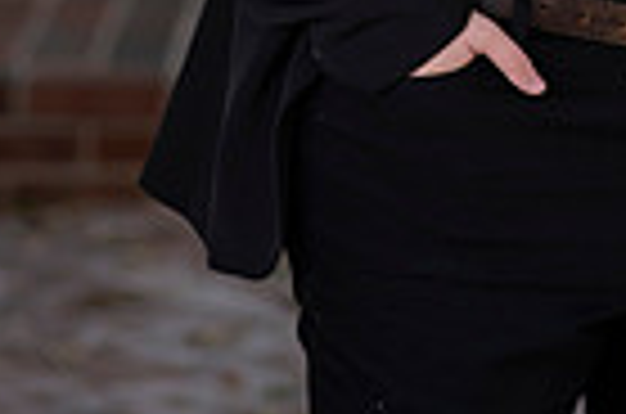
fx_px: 4788
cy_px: -410
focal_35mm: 276
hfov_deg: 7.5
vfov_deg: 4.9
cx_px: 531
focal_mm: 85
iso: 200
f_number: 2.5
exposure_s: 1/320
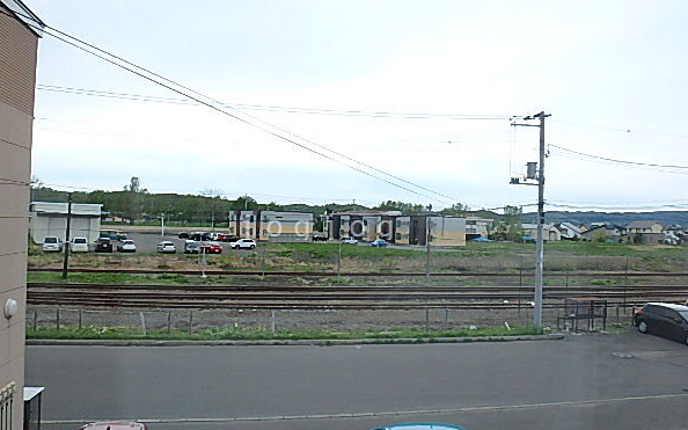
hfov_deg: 74.7
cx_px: 320
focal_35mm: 24
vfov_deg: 51.0
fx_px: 450
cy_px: 226
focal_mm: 3.7
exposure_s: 1/640
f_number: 3.5
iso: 125
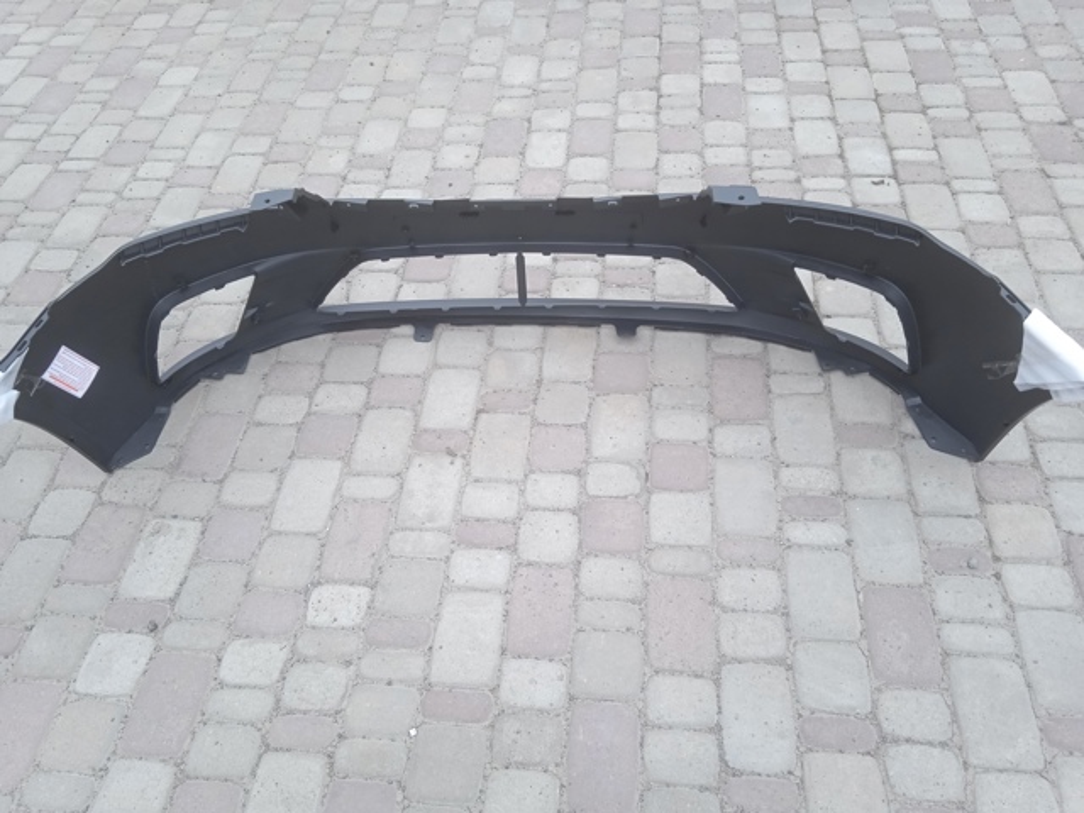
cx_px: 542
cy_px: 406
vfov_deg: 49.7
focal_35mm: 28
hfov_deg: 63.4
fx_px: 877
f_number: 2.2
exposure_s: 1/224
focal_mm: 3.43
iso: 100
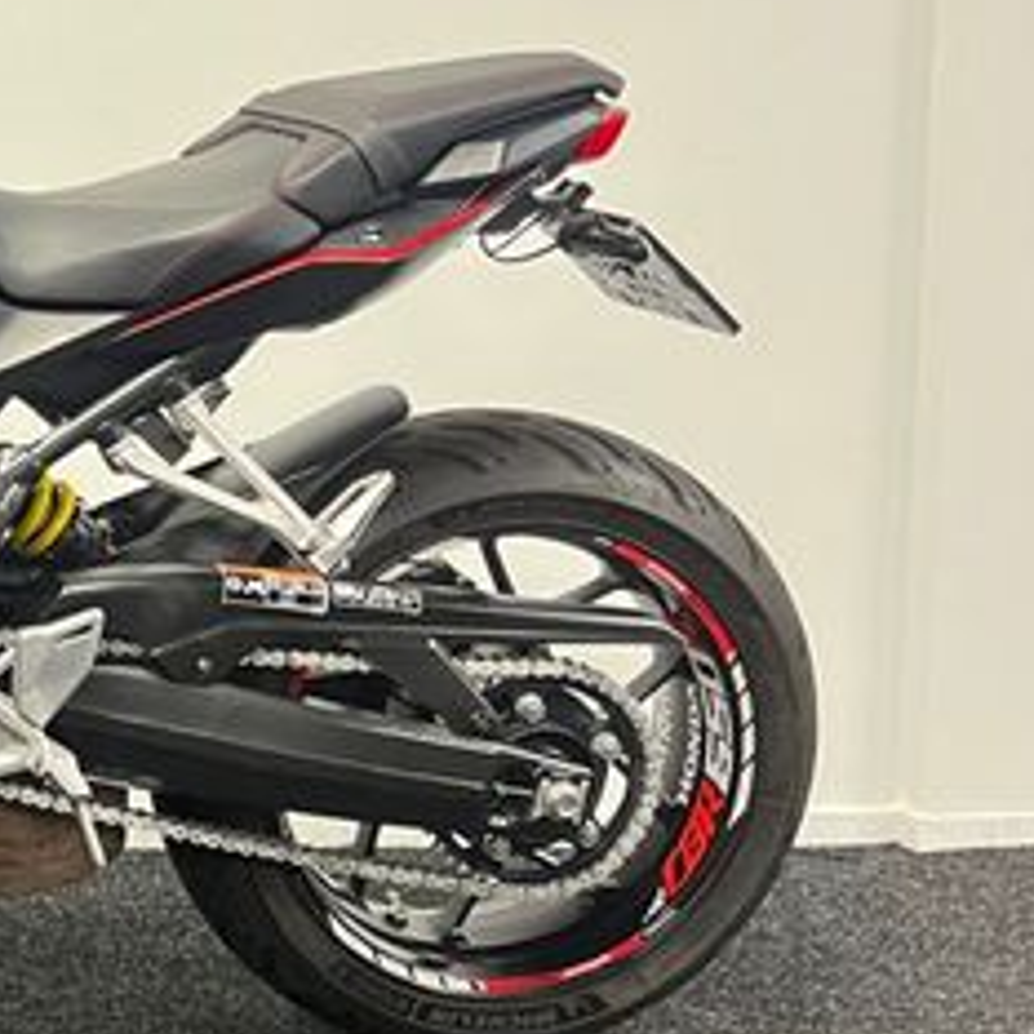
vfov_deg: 27.0
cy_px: 284
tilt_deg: -4.8
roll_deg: -0.8
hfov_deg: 23.6
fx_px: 2129
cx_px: -364
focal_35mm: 63
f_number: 1.6
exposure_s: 1/33
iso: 640
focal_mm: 5.1
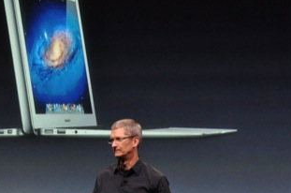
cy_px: 73
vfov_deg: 6.3
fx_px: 1750
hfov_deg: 9.5
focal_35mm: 217
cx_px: 165
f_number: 5
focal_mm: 75
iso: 2500
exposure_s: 1/160
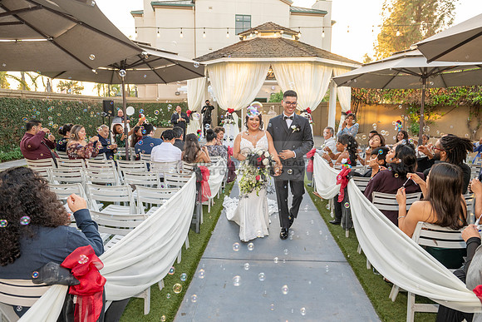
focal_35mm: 24
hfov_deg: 73.7
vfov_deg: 53.2
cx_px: 241
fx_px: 321
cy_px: 161
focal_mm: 24
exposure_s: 1/200
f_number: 5.6
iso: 500
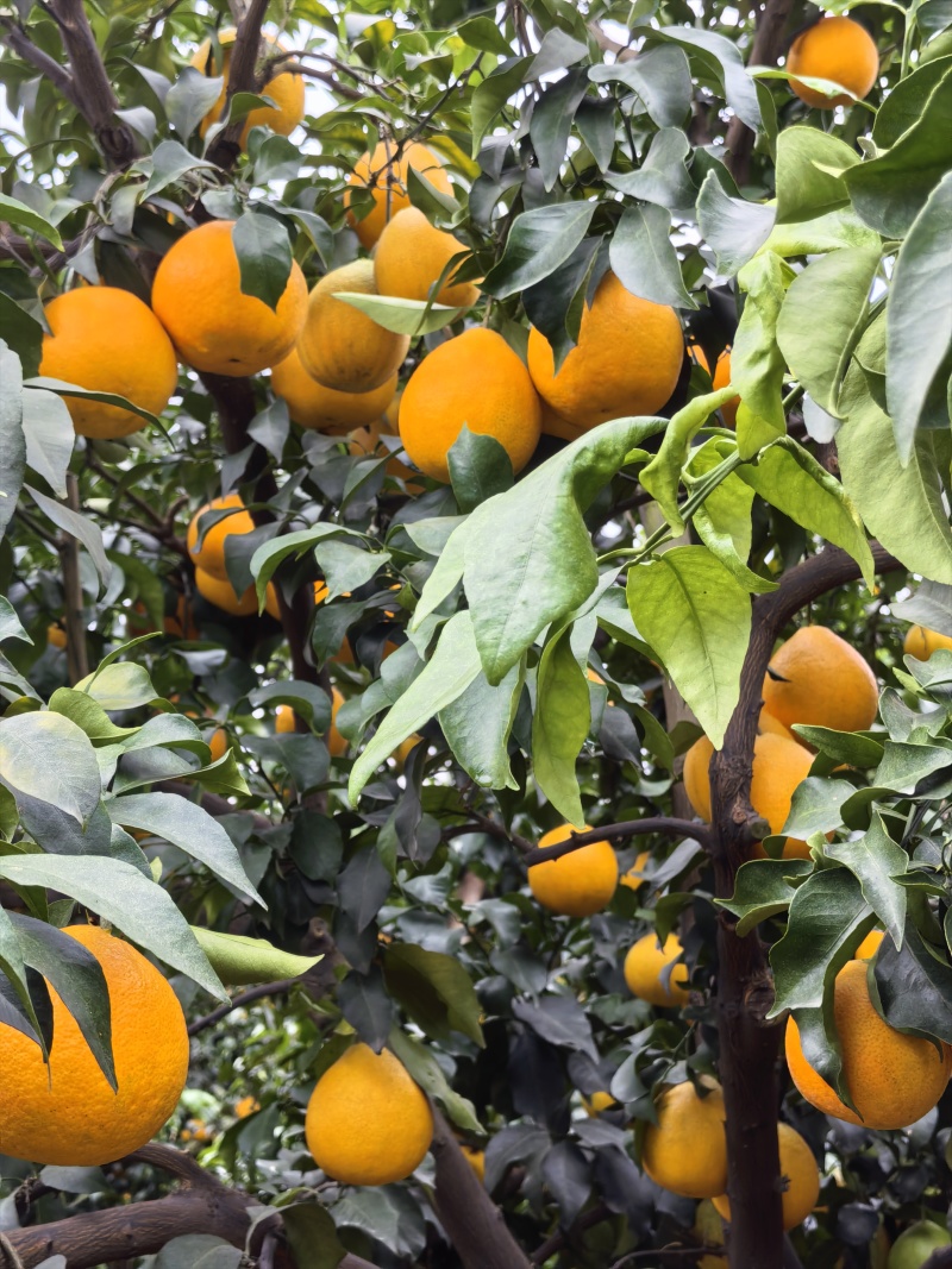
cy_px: 634
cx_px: 476
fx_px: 1981
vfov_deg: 35.5
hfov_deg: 27.0
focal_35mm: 54
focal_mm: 5.52
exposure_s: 1/281
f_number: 1.9
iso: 80
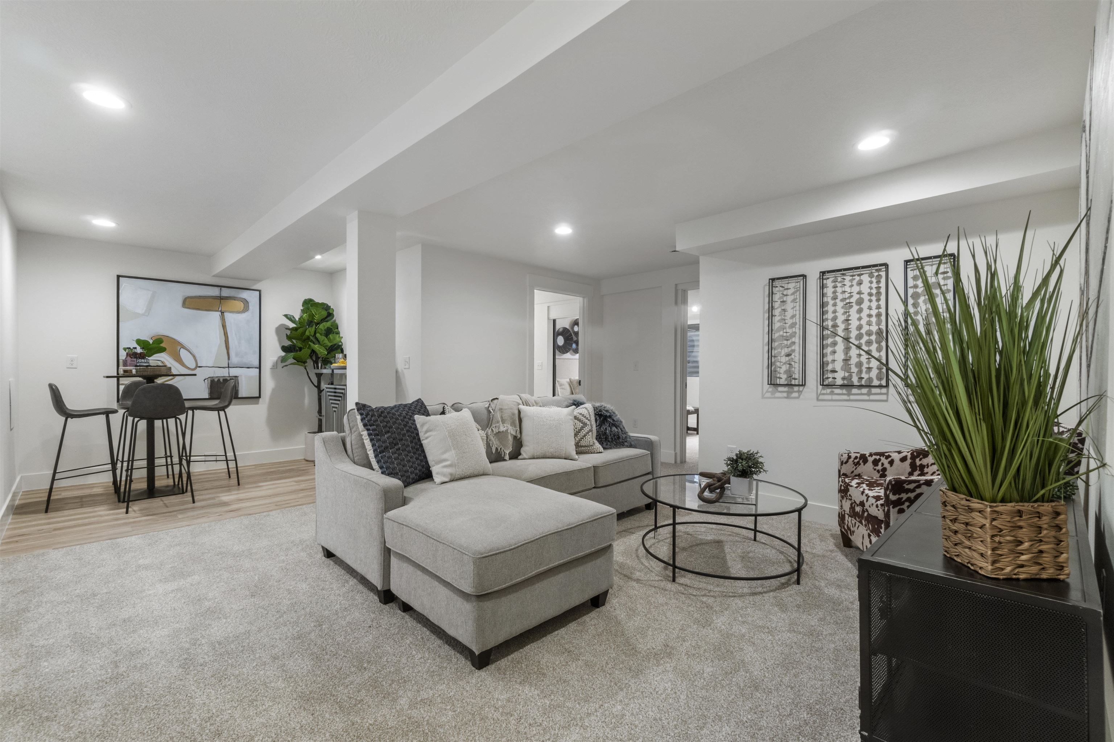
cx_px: 557
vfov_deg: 77.3
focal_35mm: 15
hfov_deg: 100.4
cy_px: 371
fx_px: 464
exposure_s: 1/1.25
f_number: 8
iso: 320
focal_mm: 10
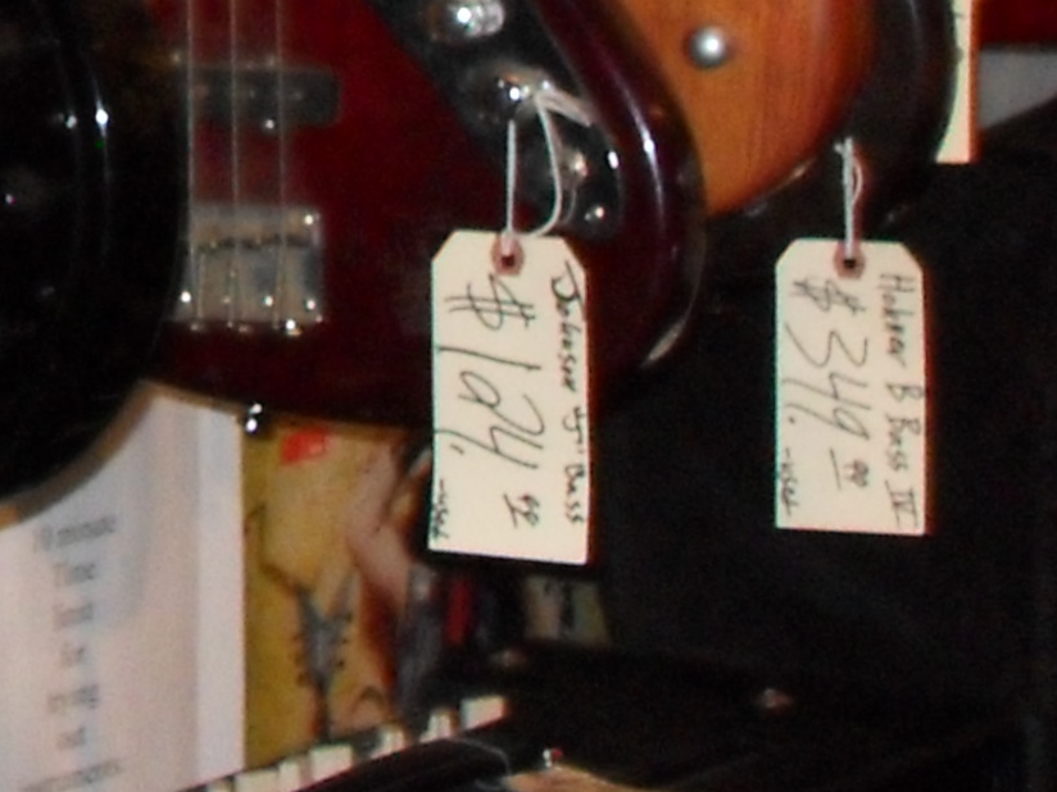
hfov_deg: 12.4
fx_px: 4733
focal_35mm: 155
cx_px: -245
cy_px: -240
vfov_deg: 9.4
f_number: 3.5
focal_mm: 6.3
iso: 400
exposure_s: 1/45
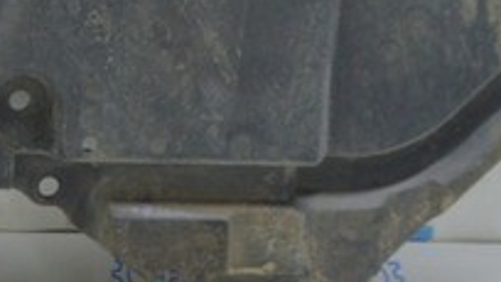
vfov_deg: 8.4
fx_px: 1887
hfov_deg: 13.1
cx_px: -503
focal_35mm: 142
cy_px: -80
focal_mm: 18
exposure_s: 1/20
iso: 400
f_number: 5.6
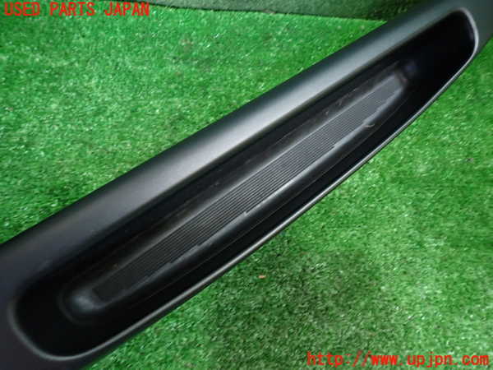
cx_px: 246
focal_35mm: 25
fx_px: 356
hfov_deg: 69.4
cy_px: 185
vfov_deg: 54.9
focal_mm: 4.5
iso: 250
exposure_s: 1/30
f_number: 2
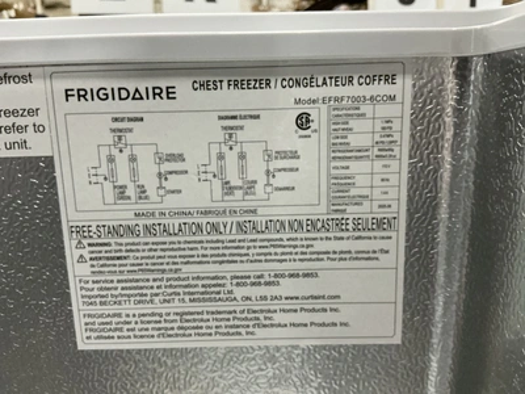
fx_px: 425
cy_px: 197
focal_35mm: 28
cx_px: 262
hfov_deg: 63.4
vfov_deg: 49.7
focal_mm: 3
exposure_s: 1/60
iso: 250
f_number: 1.8
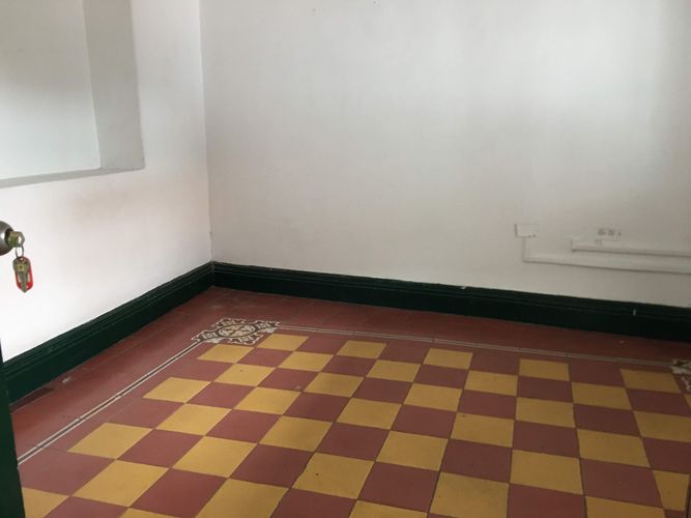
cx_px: 346
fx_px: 579
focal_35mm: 29
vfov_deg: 48.2
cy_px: 259
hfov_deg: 61.7
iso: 100
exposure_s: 1/8
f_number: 2.2
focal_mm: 4.15
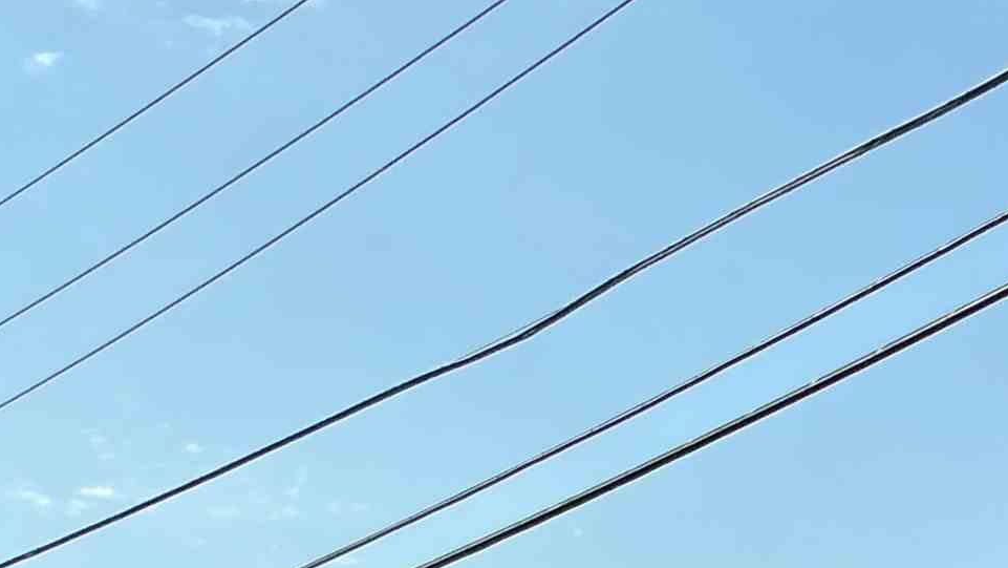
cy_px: 1175
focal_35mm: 101
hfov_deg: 20.0
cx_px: 1172
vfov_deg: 10.8
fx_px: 2700
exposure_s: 1/2141
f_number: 1.8
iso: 25
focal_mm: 3
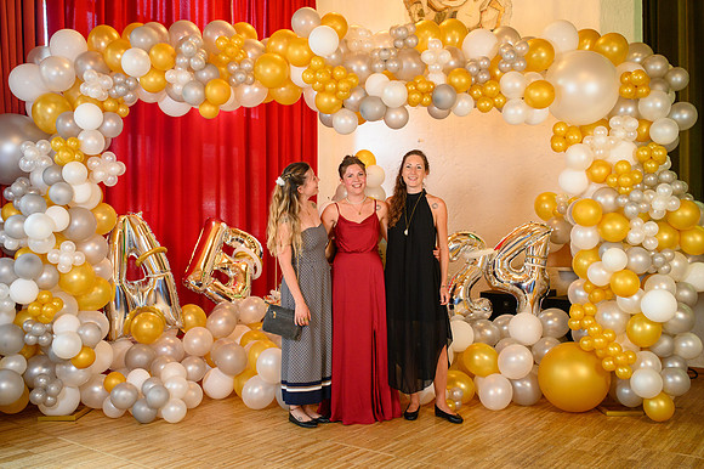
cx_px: 338
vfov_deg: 36.4
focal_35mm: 36
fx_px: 712
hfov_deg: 52.6
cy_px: 225
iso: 1250
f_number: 3.5
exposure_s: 1/100
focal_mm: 35
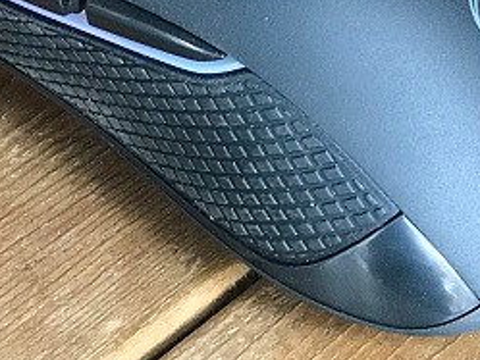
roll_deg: -3.2
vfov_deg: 8.0
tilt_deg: -42.4
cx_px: 173
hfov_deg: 10.8
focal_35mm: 183
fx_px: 2539
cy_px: -89
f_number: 2.8
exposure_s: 1/50
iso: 160
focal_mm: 6.6
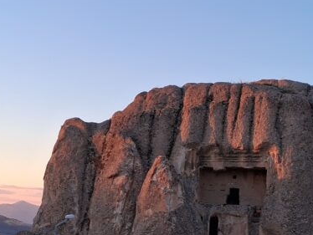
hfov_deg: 26.0
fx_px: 679
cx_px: 165
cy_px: 174
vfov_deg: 19.5
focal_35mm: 75
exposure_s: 1/100
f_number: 1.8
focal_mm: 3.98
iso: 32
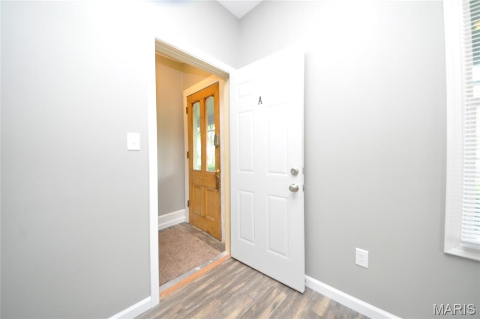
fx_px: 160
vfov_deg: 89.9
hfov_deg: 112.7
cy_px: 160
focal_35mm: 12
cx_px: 240
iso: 800
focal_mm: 8
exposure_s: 1/60
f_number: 4.5
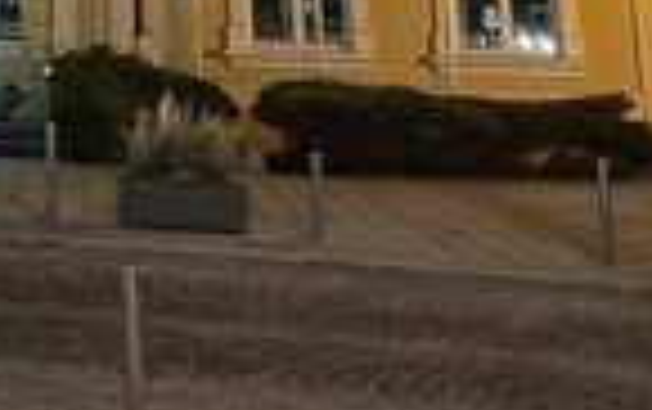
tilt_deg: +13.0
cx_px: -94
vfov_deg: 14.7
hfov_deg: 24.1
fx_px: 1405
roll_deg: -0.9
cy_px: -306
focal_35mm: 79
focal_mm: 6.76
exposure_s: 1/9
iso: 1000
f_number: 1.78
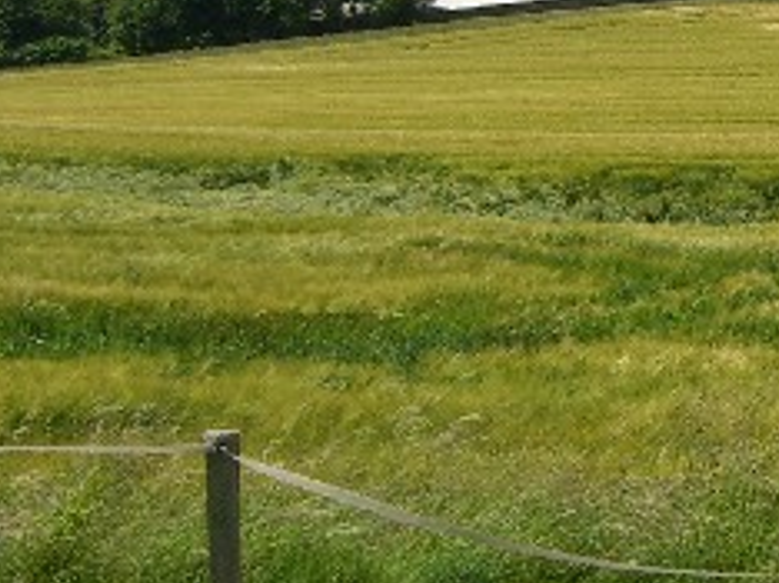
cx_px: 1099
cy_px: -10
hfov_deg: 14.4
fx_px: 2923
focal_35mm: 130
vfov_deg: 11.3
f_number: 4.3
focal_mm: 6.2
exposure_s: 1/640
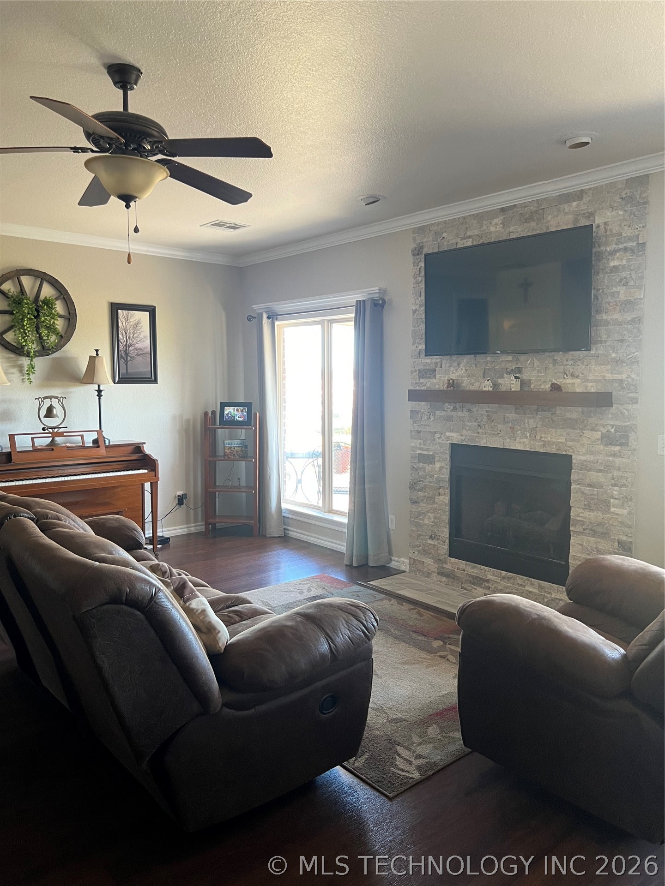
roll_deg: -0.3
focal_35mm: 26
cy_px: 443
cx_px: 332
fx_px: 666
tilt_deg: -5.2
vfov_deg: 67.3
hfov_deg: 53.1
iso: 125
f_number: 1.5
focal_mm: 5.7
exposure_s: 1/65
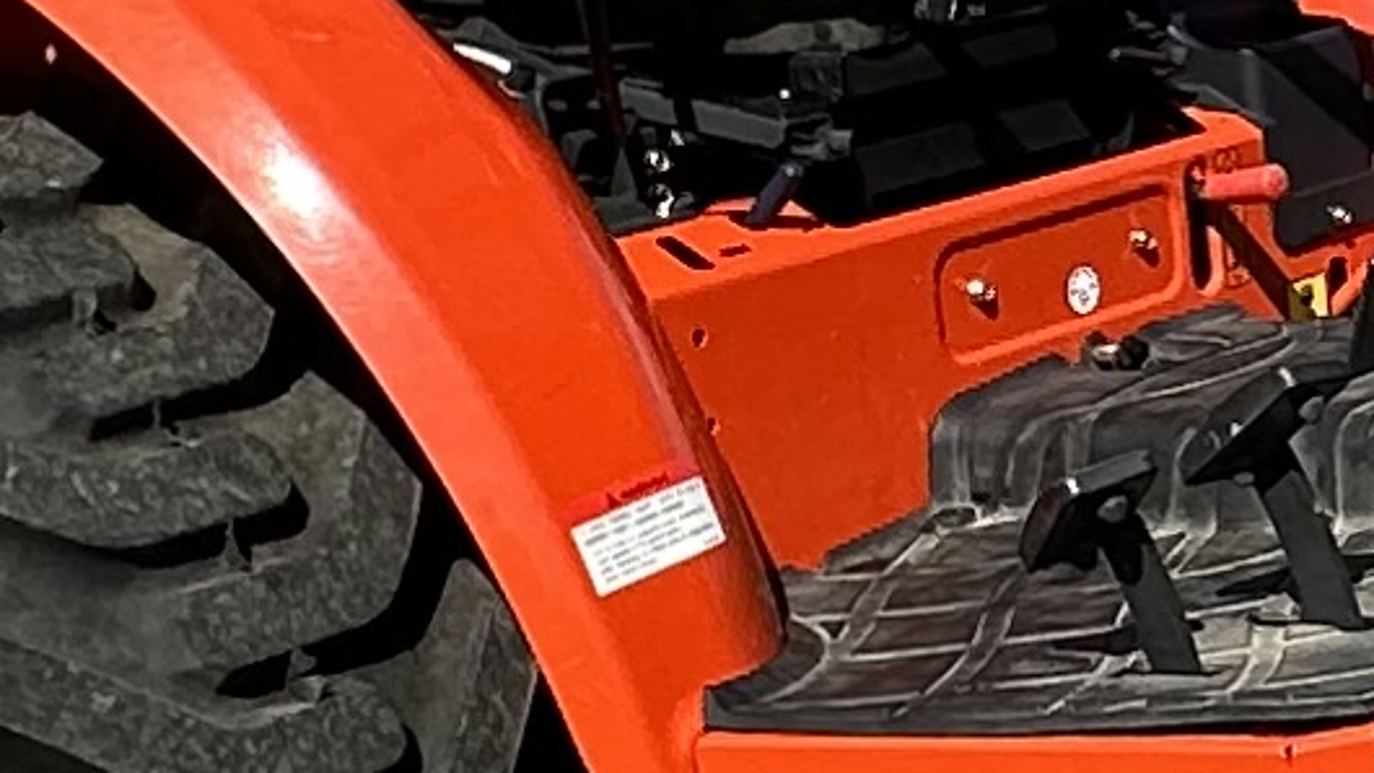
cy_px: 239
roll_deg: +2.2
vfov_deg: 10.4
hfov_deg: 17.0
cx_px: 1950
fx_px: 4226
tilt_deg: -8.7
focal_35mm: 116
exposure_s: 1/1984
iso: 50
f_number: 2.2
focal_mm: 2.22
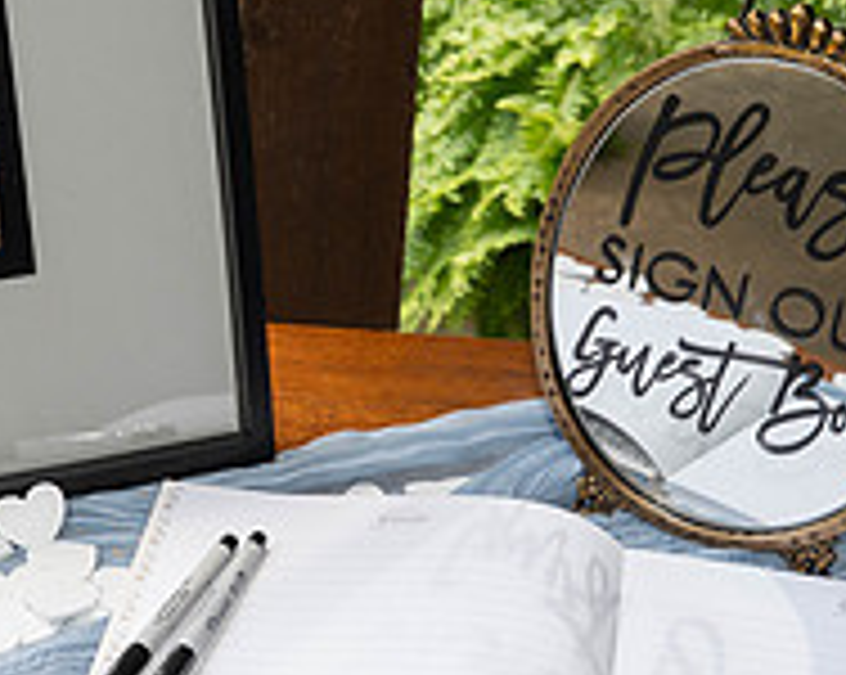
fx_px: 2076
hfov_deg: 22.8
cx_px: 194
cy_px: 299
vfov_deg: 18.5
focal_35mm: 83
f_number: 5
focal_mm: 28.6
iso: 200
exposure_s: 1/250
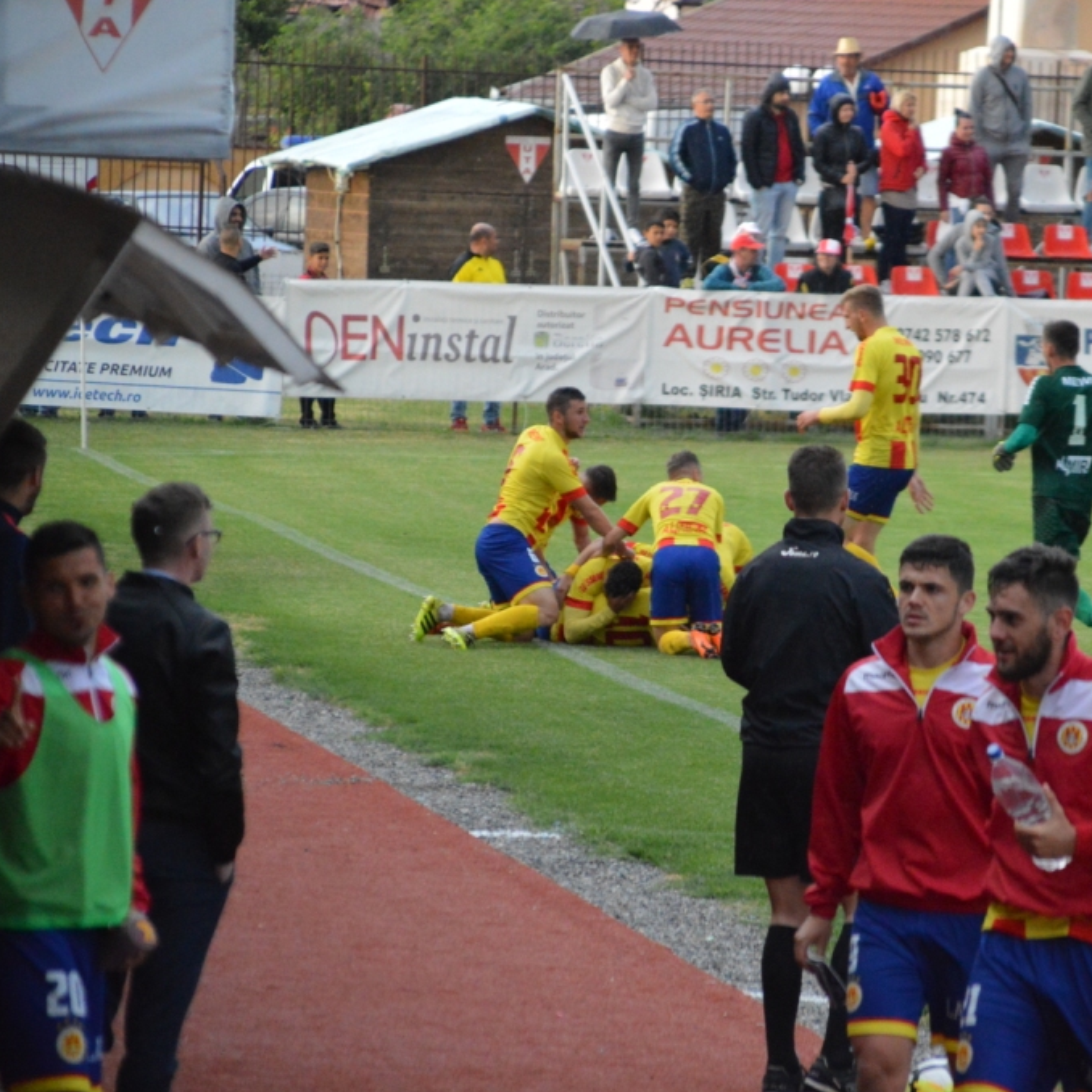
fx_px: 11337
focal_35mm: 318
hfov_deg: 5.5
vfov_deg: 5.5
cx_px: 778
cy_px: 547
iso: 3200
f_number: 6
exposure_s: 1/400
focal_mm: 165
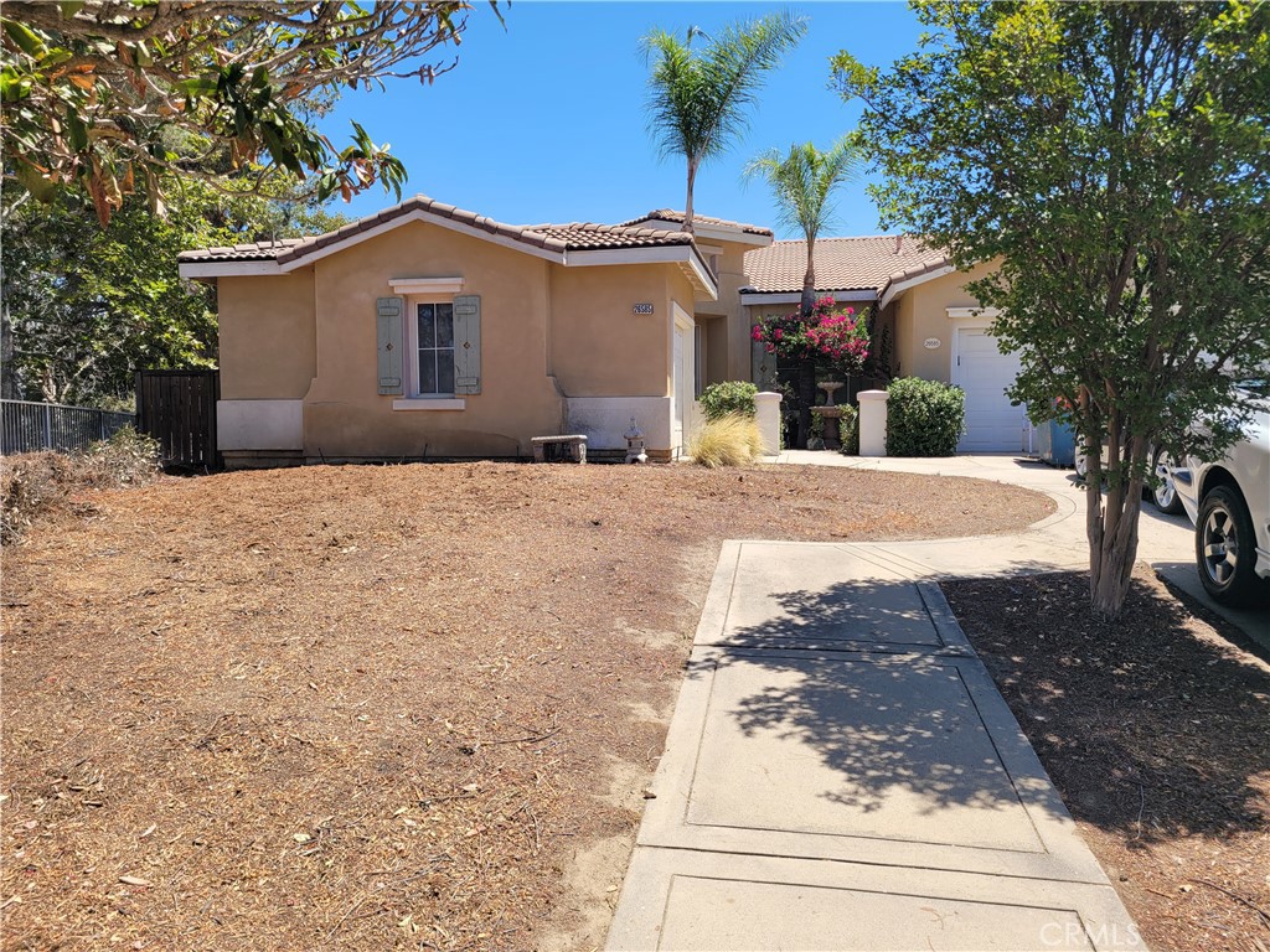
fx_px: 954
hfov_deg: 67.3
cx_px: 635
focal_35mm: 26
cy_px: 476
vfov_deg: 53.1
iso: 40
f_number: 1.8
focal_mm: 5.4
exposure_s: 1/1501
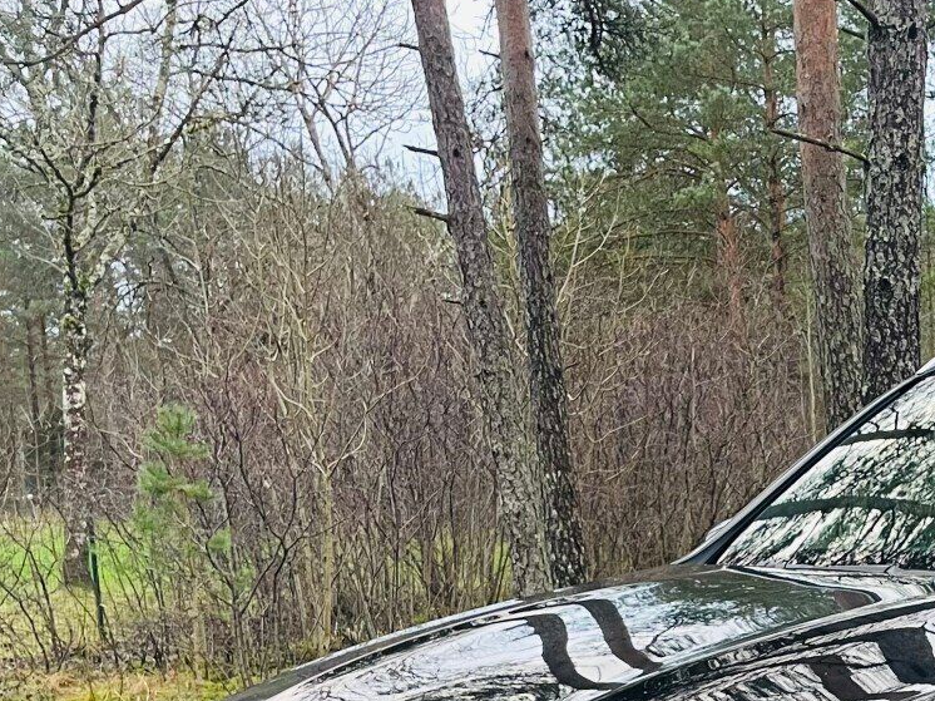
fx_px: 1836
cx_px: 1042
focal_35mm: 68
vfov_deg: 20.0
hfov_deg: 26.2
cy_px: 881
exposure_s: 1/83
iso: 125
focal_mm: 4.2
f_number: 1.6
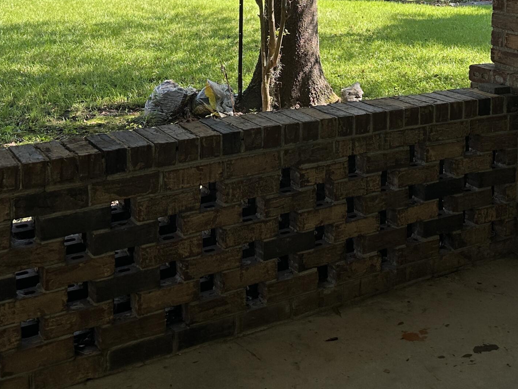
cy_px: -3
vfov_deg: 26.9
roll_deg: -3.0
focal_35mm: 51
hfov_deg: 37.2
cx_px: 335
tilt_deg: -4.3
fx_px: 763
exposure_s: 1/663
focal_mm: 6.86
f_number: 1.78
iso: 80
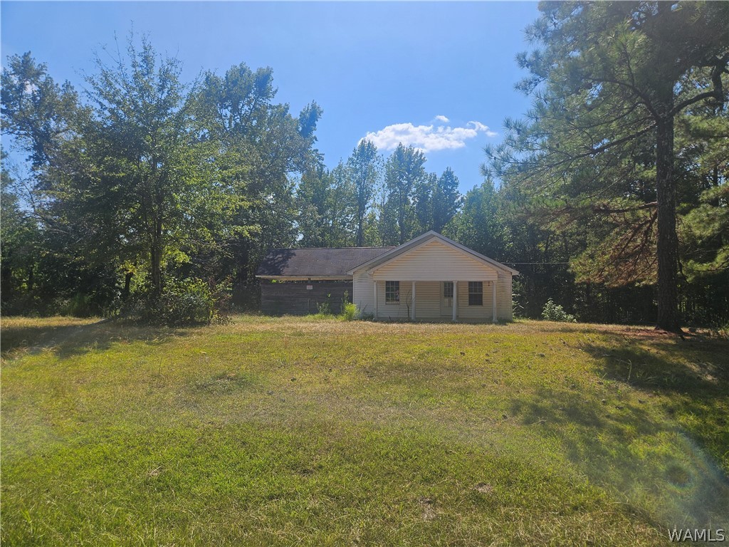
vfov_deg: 58.9
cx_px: 364
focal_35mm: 23
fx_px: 484
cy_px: 274
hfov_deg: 73.9
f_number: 1.8
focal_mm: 5.4
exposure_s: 1/2359
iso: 25
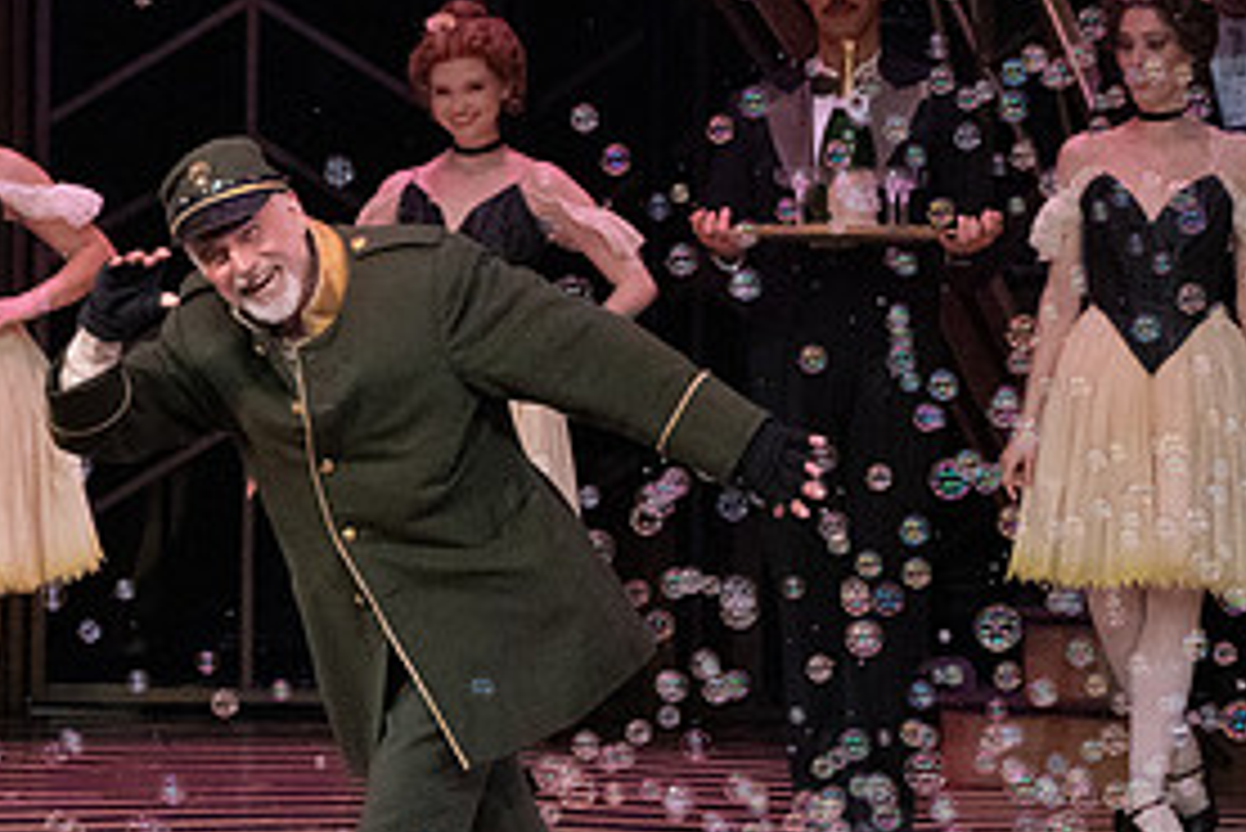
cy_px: 420
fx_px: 13574
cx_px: 76
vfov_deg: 3.5
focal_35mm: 392
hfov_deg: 5.2
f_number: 18
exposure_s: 1/400
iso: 12800
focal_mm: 187
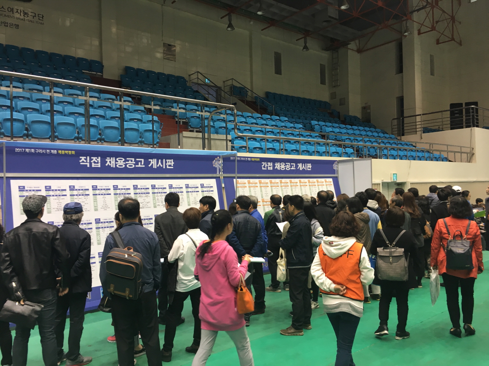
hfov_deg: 61.7
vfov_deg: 48.2
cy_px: 183
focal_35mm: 29
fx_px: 410
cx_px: 244
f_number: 2.2
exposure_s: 1/30
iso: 50
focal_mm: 4.15
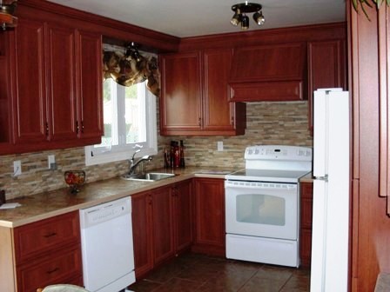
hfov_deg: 49.0
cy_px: 146
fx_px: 428
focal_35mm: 38
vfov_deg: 37.7
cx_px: 195
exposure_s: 1/45
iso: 100
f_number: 2.8
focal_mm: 6.3
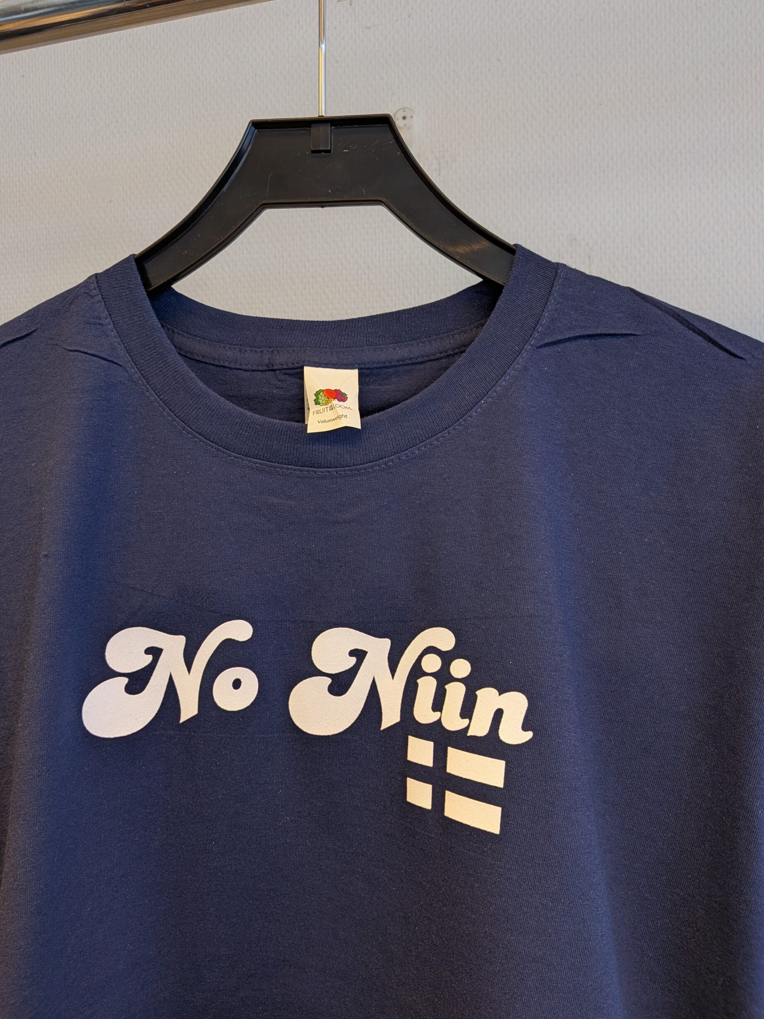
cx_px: 371
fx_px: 736
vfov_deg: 69.4
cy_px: 518
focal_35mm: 25
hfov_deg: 54.9
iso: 349
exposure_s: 1/100
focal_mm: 4.53
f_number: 1.7
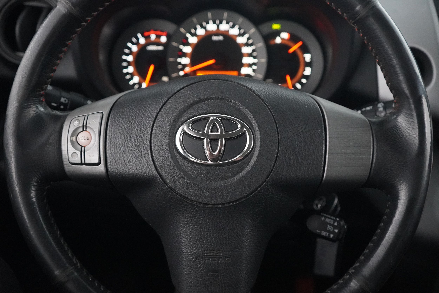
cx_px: 220
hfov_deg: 46.4
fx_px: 512
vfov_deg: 31.9
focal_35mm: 42
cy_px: 146
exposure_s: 1/30
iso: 6400
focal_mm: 28
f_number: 3.5
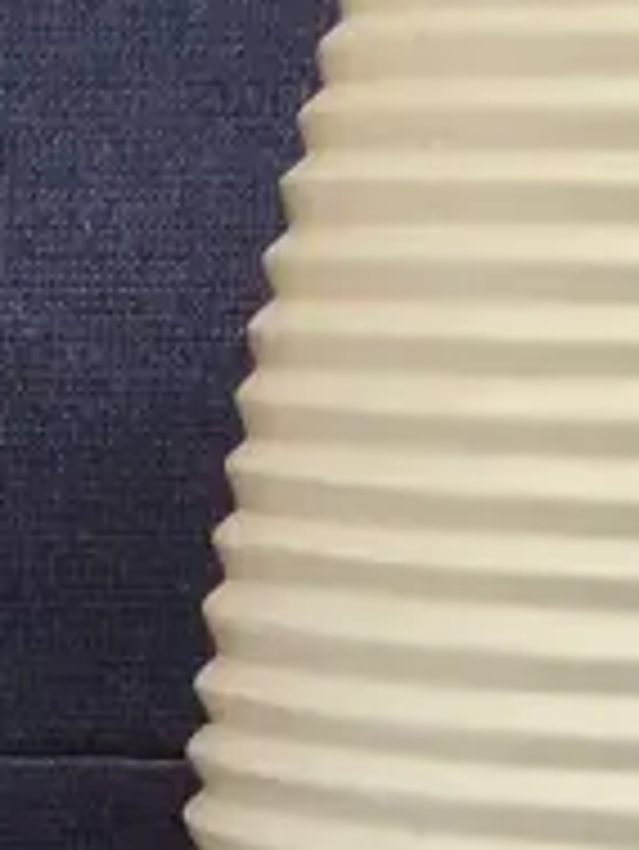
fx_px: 3589
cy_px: 1480
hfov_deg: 9.8
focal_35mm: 146
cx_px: 1053
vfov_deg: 12.5
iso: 100
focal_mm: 2.87
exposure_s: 1/100
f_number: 2
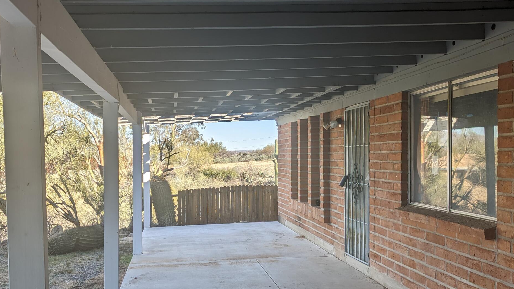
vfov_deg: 28.2
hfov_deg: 48.3
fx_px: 572
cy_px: 180
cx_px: 273
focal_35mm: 42
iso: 41
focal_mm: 6.81
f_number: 1.85
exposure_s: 1/891
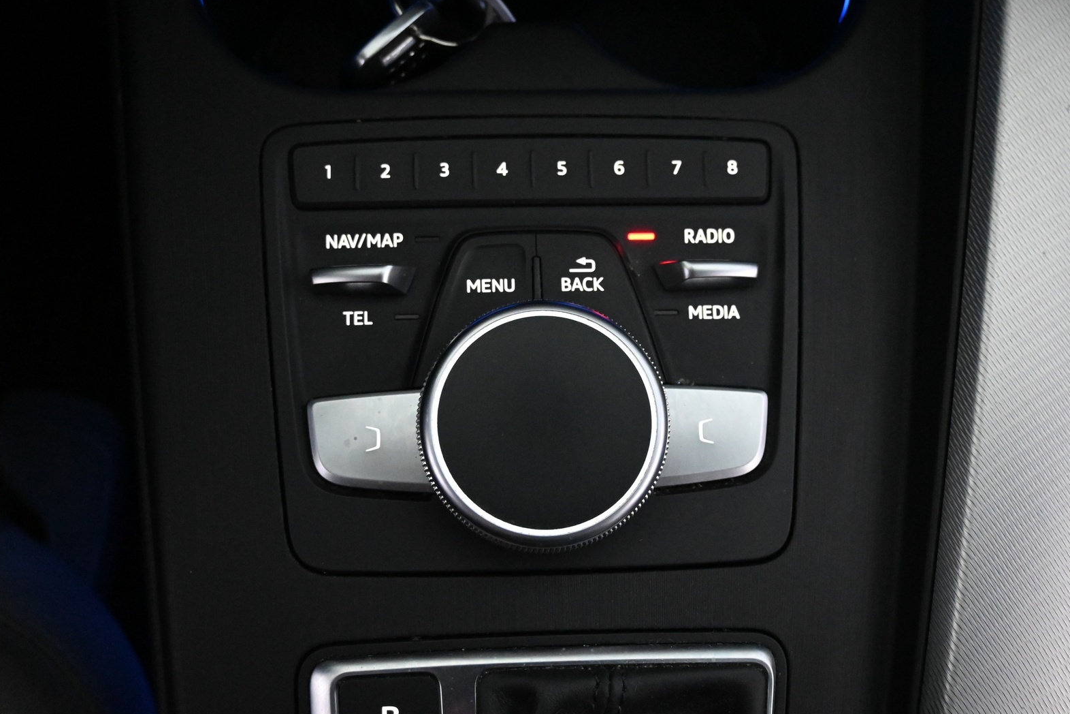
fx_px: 1033
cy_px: 350
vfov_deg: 38.1
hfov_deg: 54.7
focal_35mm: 35
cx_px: 535
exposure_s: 1/60
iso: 6400
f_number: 4
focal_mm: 22.5
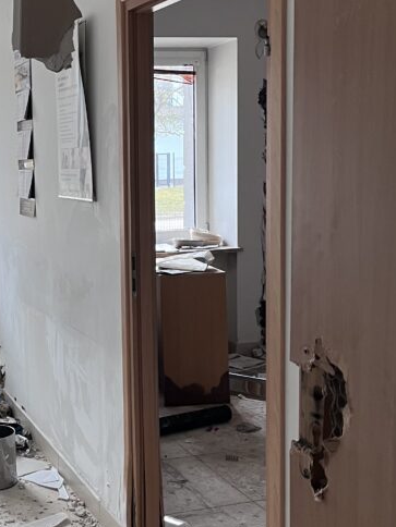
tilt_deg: -7.6
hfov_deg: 25.8
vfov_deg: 34.9
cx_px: 45
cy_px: 253
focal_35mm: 55
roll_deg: +0.8
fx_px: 839
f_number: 1.6
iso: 160
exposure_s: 1/60
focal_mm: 5.1
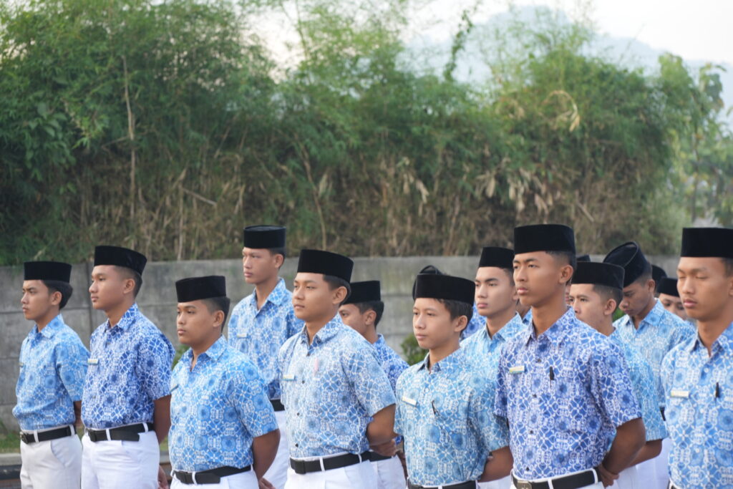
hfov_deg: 23.9
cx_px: 366
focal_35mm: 85
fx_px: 1731
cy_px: 244
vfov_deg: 16.1
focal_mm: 85
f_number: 4.5
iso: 200
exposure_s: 1/160
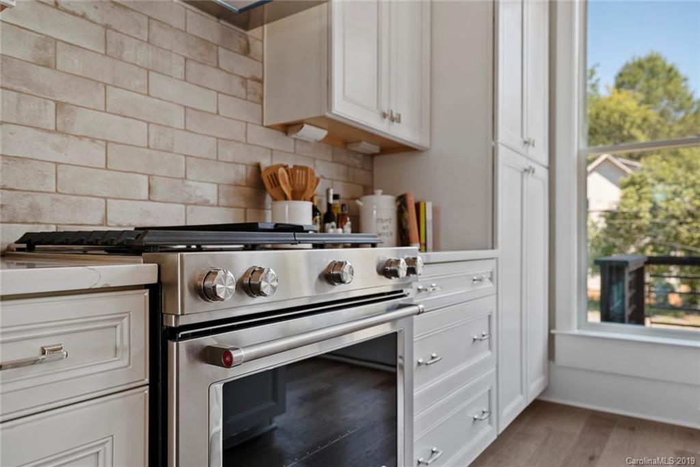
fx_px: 467
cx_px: 350
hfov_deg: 73.7
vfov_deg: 53.1
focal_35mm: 24
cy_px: 234
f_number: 4
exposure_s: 1/20
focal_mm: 24
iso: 320
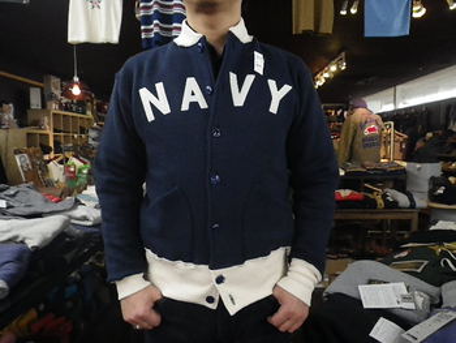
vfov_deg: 49.8
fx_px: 369
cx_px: 228
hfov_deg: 63.4
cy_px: 172
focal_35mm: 28
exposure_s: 1/50
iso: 500
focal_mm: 5
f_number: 3.5
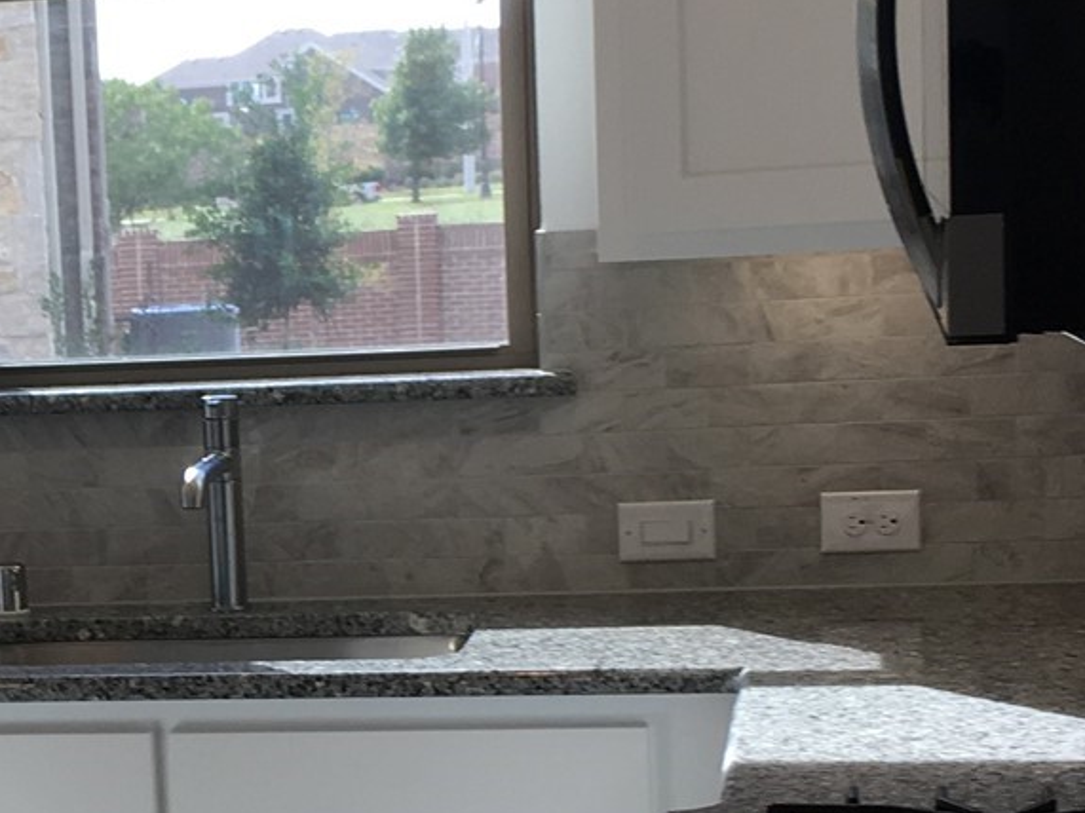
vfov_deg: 14.1
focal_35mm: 104
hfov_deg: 18.2
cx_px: -93
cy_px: 657
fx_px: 3259
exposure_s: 1/121
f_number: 2.2
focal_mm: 4.15
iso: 25
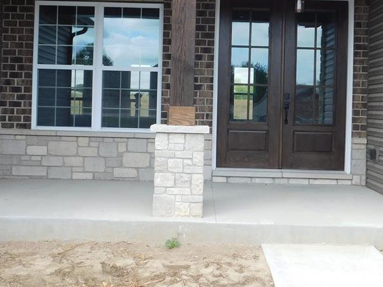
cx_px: 195
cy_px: 105
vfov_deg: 27.9
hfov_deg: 36.8
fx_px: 575
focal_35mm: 52
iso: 125
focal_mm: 5.3
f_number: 3.2
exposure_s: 1/320
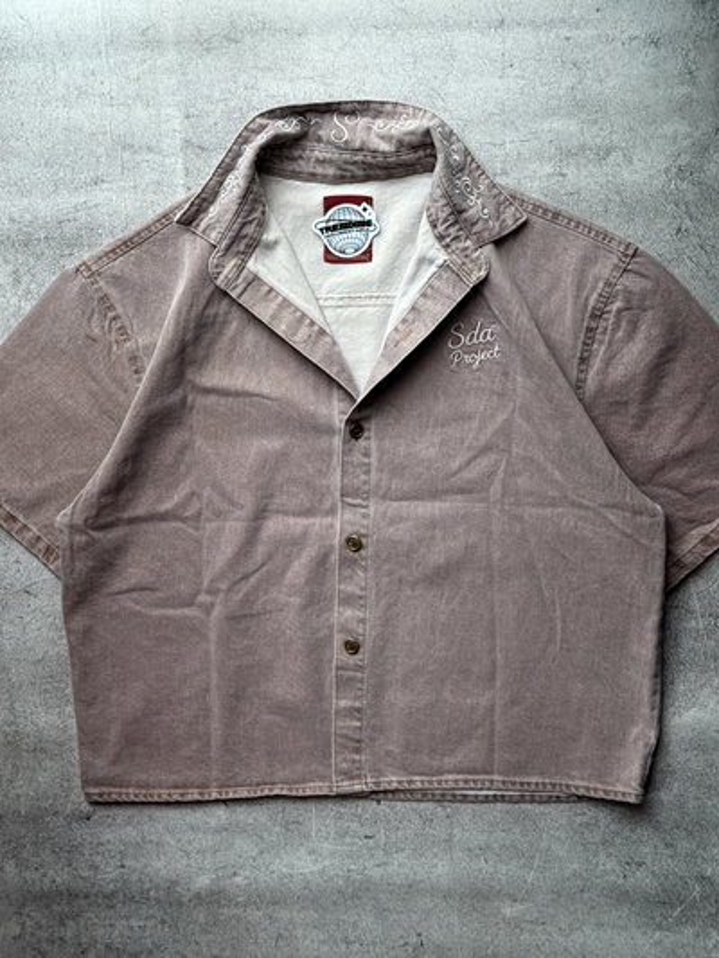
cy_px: 479
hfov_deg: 30.3
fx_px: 1329
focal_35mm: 48
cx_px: 360
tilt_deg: -78.6
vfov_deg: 39.6
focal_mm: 6.76
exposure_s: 1/194
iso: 100
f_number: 1.78
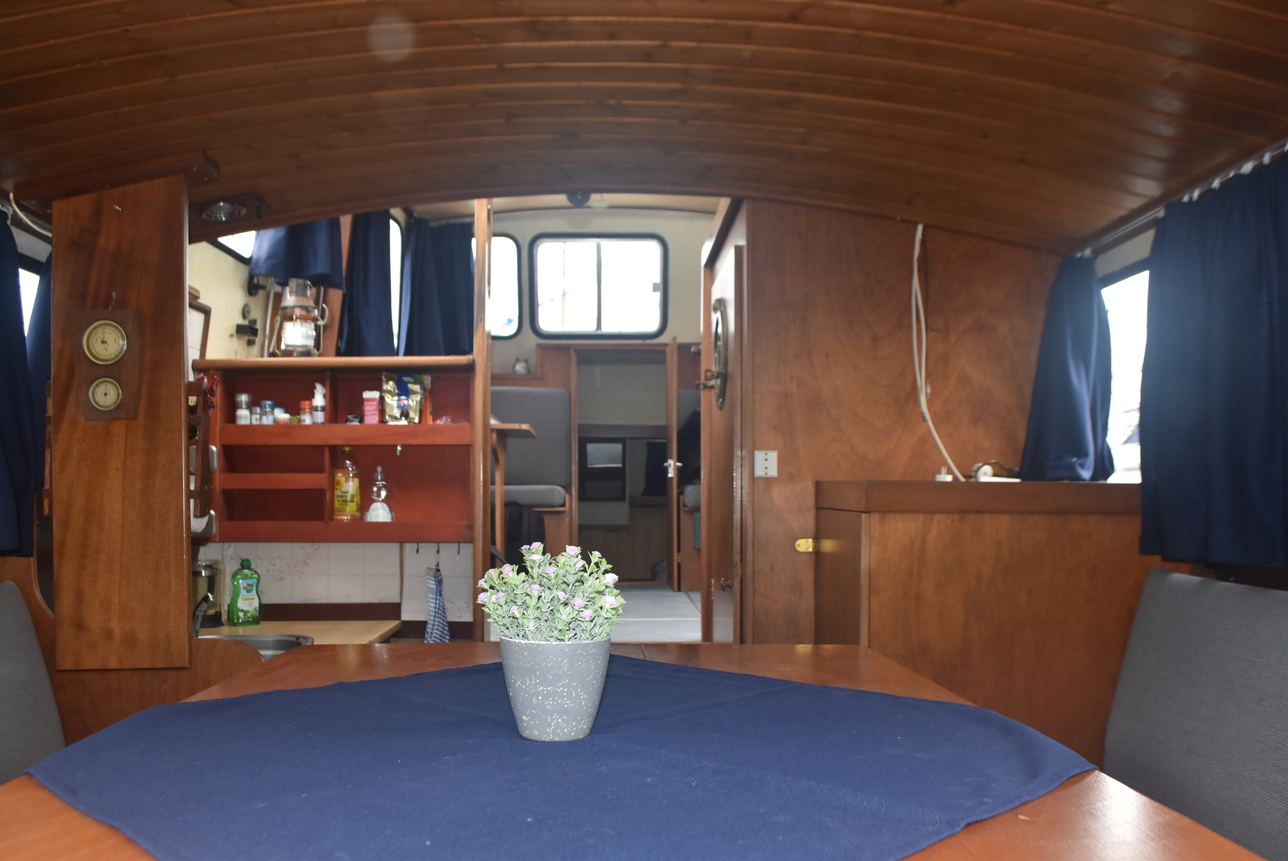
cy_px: 430
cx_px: 644
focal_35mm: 30
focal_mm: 20
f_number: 5.6
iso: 640
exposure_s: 1/125
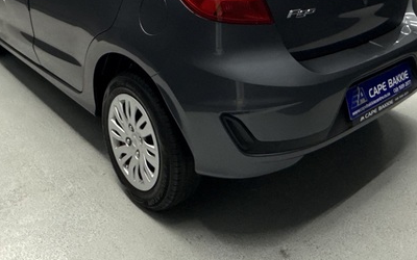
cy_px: 18
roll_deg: -0.8
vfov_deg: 31.7
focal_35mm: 38
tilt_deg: -13.7
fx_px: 432
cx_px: 227
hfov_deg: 51.5
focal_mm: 2.22
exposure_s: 1/100
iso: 320
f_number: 2.2
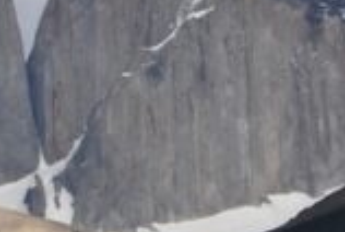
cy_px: -46
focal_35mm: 421
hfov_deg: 4.8
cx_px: -245
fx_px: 4042
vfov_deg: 3.3
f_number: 8
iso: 100
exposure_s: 1/400
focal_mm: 65
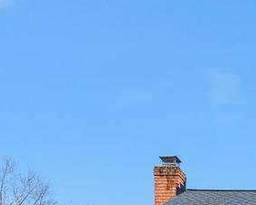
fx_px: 621
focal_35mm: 82
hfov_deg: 18.5
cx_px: 452
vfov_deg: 16.2
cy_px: 354
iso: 100
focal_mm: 17
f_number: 8
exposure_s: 1/250
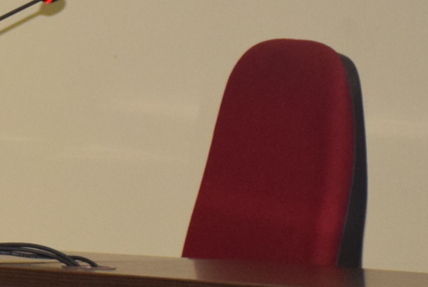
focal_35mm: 487
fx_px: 5797
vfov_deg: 2.8
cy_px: -121
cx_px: -567
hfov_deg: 4.2
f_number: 5
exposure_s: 1/100
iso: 800
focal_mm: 66
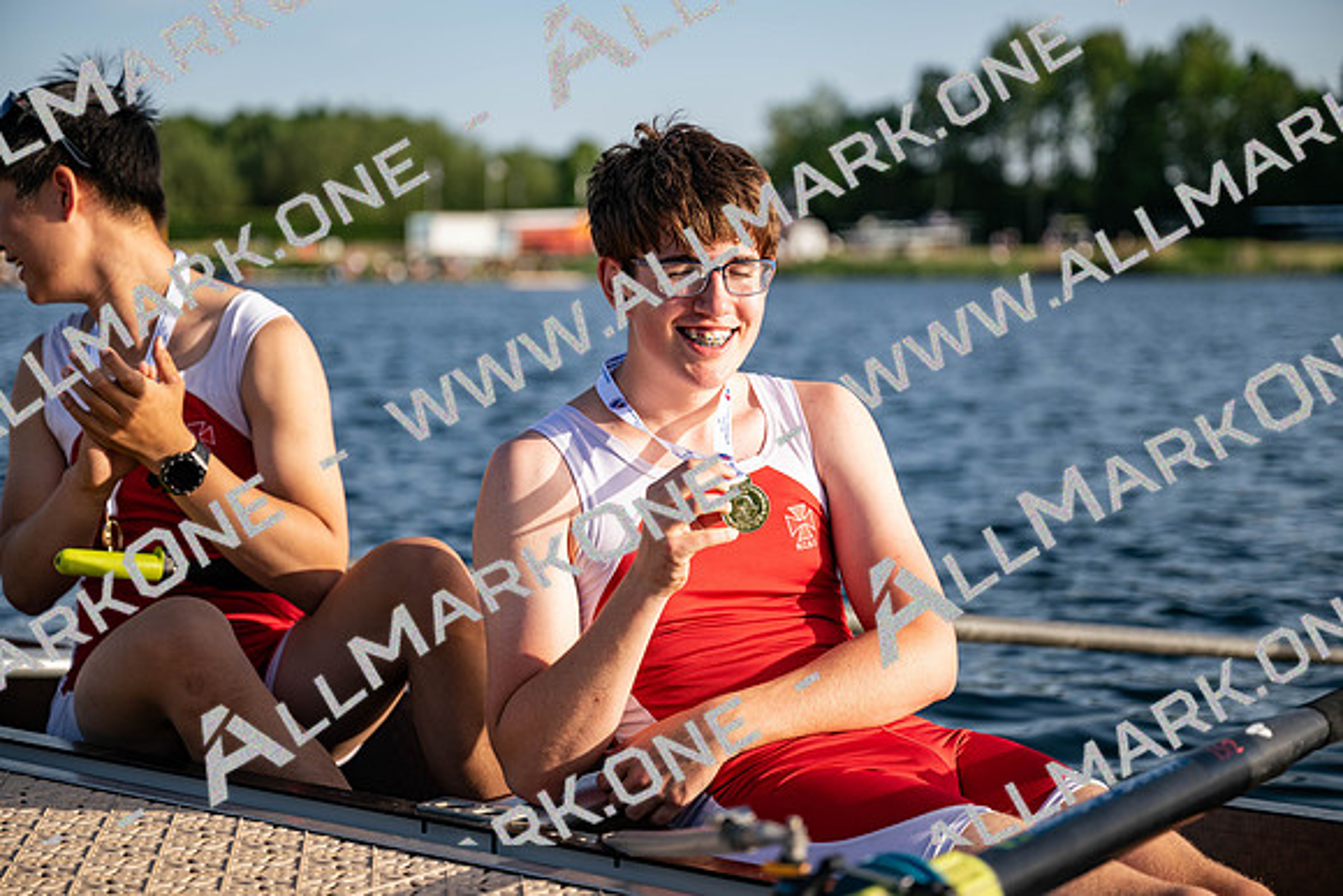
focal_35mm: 70
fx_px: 2612
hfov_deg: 28.8
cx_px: 672
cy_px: 448
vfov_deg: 19.5
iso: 64
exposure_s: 1/1250
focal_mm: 70
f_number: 2.8
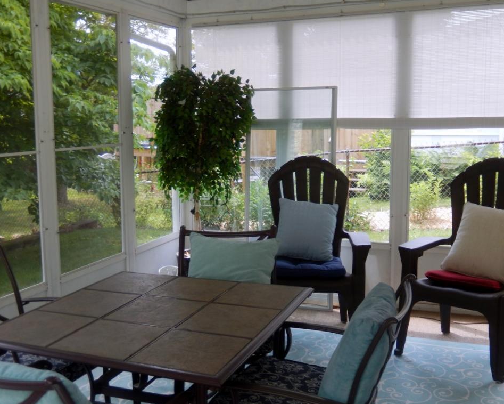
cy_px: 200
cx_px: 252
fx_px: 567
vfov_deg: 39.2
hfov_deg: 47.9
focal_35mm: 38
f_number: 4
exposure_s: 1/160
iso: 125
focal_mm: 6.5
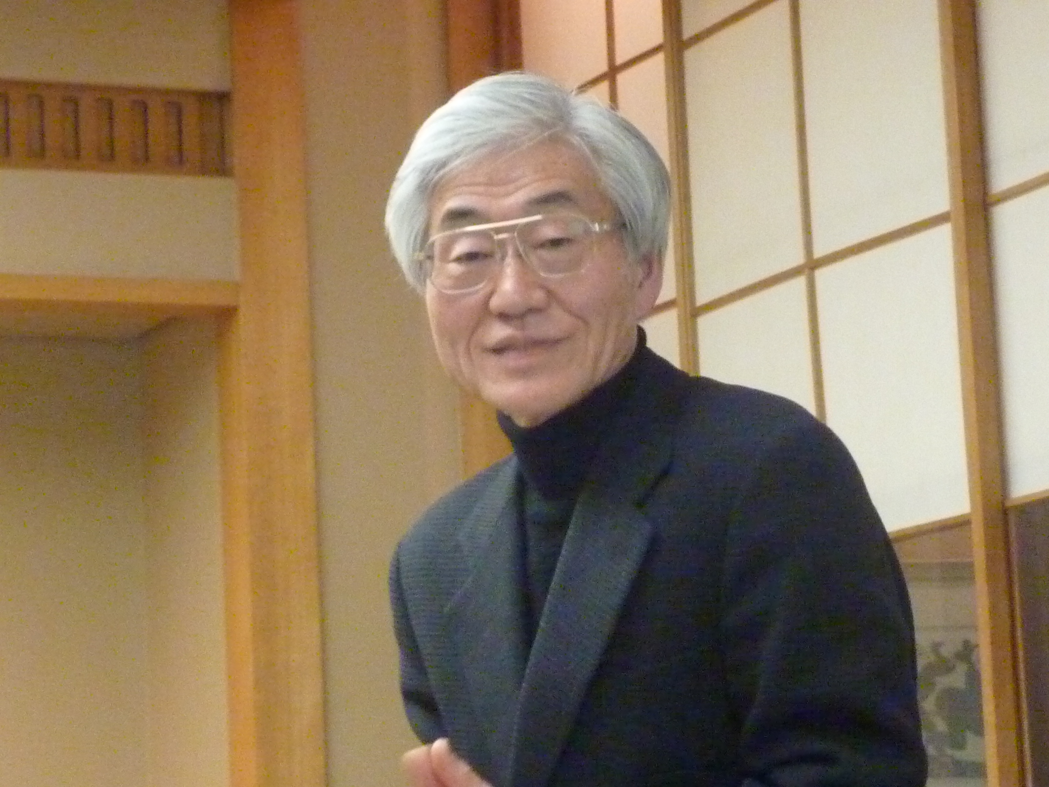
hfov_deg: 14.1
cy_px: 394
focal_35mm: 140
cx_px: 524
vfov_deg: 10.6
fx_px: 4243
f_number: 4.2
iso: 800
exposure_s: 1/20
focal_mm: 12.8
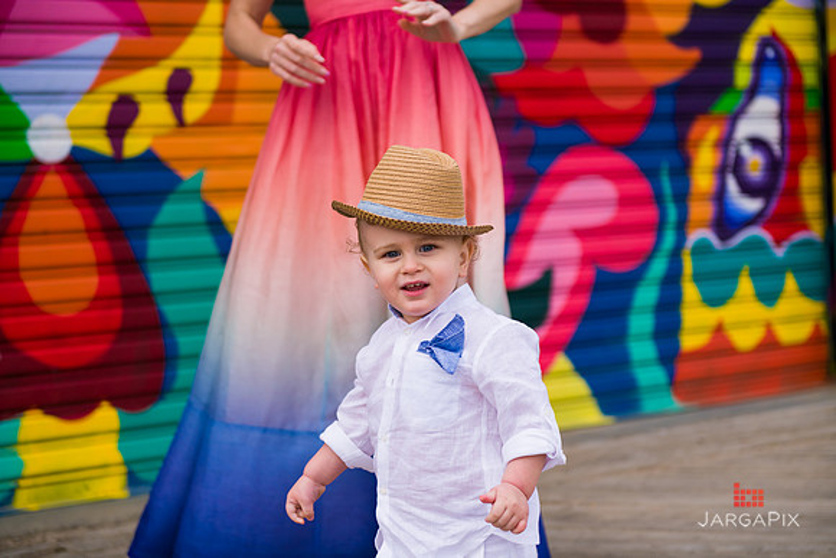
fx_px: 1626
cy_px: 279
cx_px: 418
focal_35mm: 70
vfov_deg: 19.5
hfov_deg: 28.8
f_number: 3.2
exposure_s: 1/3200
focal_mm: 70
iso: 200
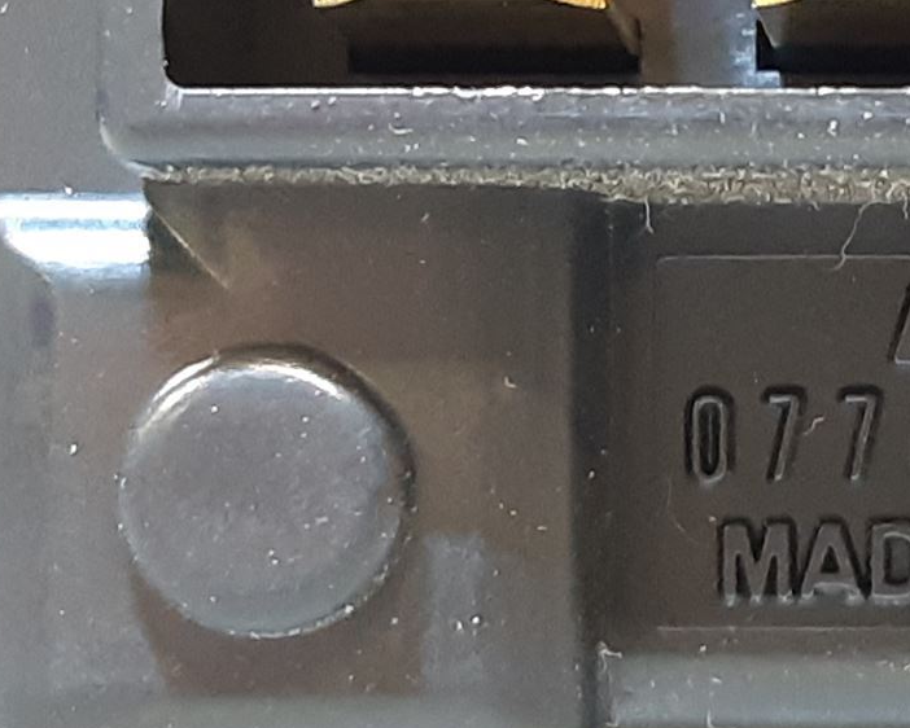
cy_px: 413
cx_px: 1062
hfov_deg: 23.7
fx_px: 1994
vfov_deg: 20.7
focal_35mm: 74
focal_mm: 3.93
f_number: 1.7
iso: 250
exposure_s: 1/25
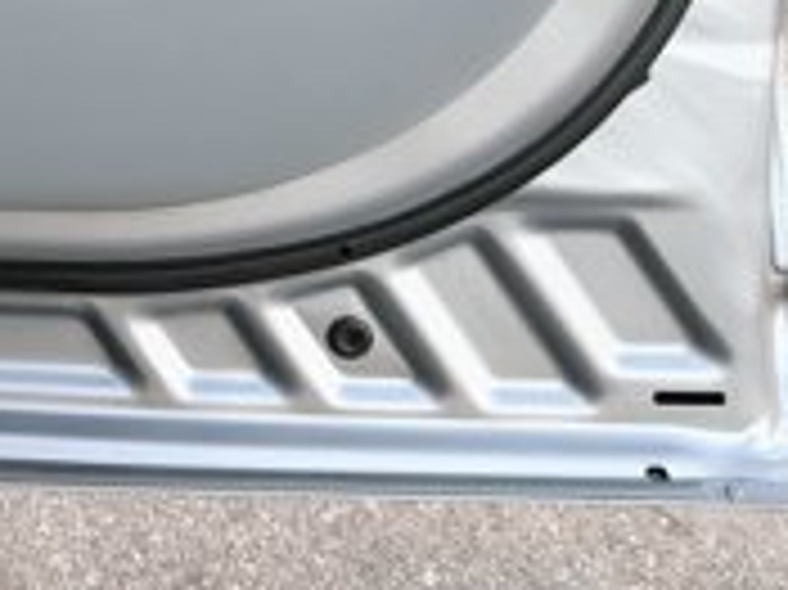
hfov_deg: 19.6
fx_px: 2002
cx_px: -374
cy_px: -419
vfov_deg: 14.9
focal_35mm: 88
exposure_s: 1/111
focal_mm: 5.56
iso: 153
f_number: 1.8
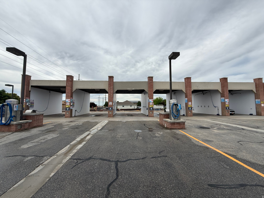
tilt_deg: +3.8
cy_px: 99
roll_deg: -0.2
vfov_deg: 85.7
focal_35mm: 14
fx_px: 107
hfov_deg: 102.1
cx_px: 132
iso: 50
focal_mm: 2.22
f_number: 2.2
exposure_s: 1/2165
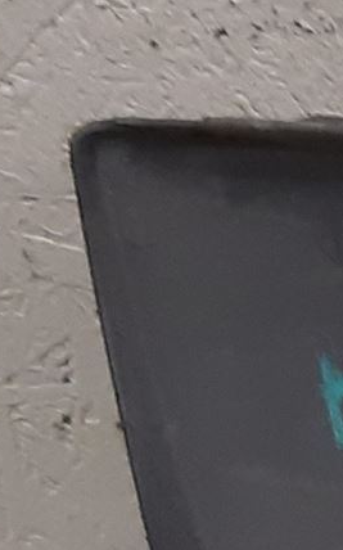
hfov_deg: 7.5
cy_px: 553
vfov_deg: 15.5
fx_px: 1977
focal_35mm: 132
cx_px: 1297
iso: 160
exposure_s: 1/50
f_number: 1.7
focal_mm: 3.93
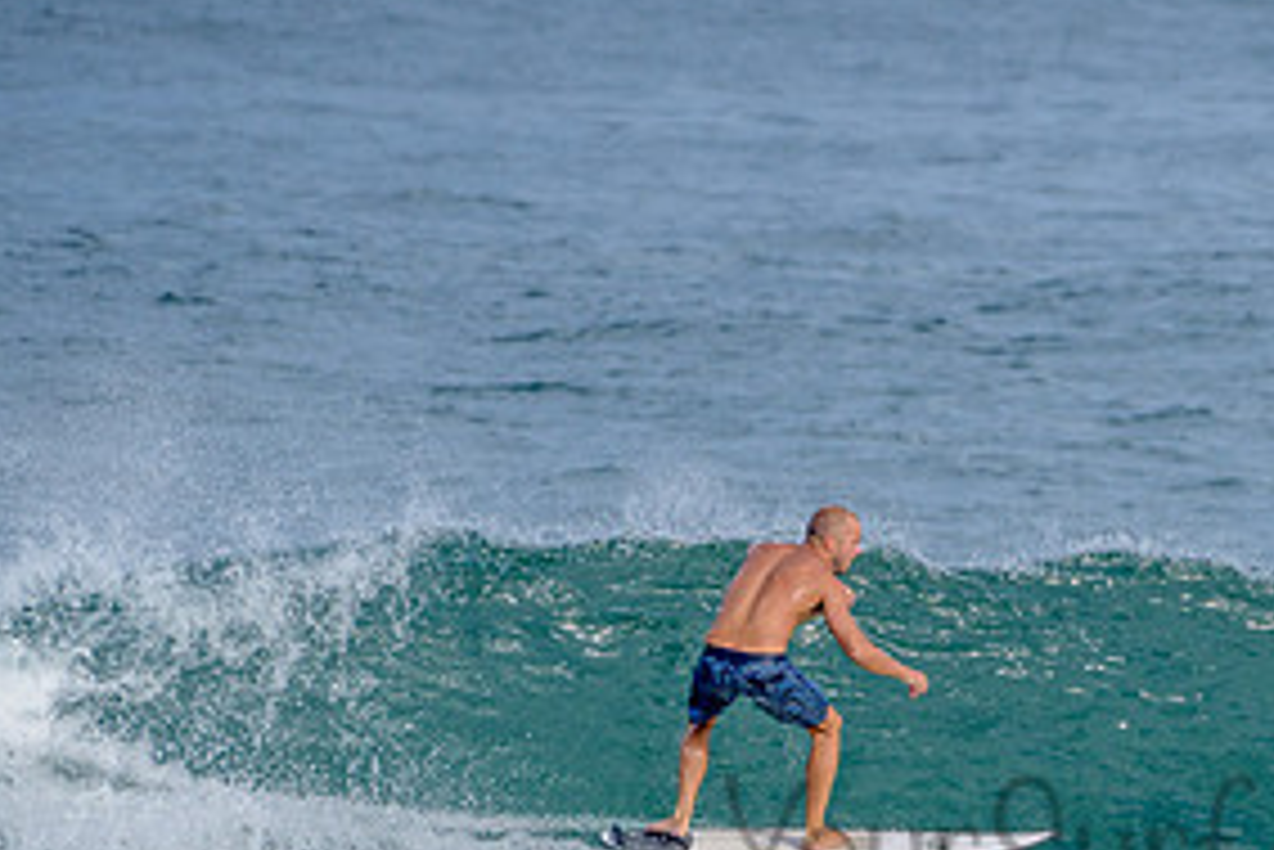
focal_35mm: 1256
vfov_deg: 1.1
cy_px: 807
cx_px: 1188
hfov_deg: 1.6
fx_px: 44469
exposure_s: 1/1250
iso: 200
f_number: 5.6
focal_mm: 500
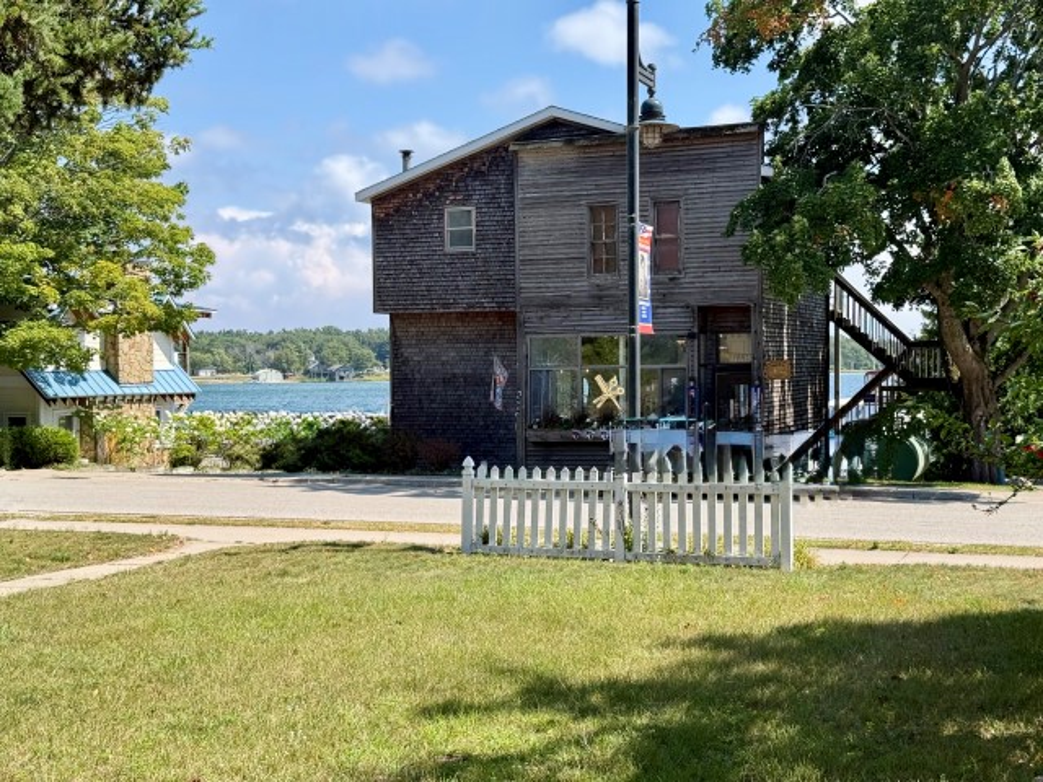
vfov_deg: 30.3
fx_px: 1446
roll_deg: +0.8
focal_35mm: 48
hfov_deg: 39.7
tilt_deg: -1.5
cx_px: 522
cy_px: 391
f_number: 1.78
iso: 100
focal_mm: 6.76
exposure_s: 1/1185
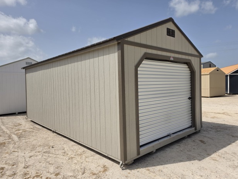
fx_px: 165
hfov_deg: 71.6
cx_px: 123
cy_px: 90
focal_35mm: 24
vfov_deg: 56.8
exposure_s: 1/7939
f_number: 1.4
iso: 32
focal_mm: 6.5
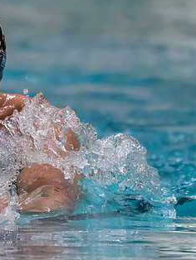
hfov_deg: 1.3
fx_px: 8866
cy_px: 110
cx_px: -41
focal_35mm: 1176
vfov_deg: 1.7
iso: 2000
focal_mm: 200
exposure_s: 1/1000
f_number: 2.8
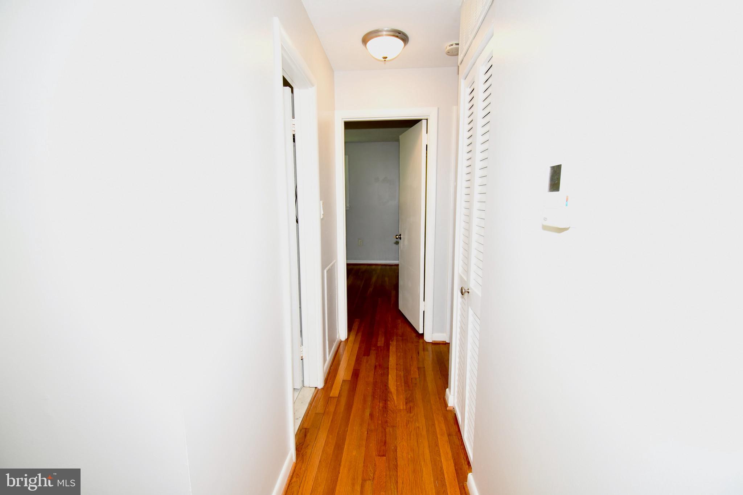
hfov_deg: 100.4
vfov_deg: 77.3
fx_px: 310
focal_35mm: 15
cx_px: 372
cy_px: 248
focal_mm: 10
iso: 450
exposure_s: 1/60
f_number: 4.5
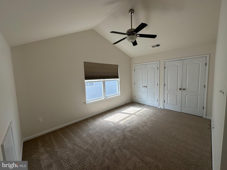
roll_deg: +1.8
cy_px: 85
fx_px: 92
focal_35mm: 14
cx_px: 114
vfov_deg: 85.7
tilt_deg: -5.6
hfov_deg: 102.1
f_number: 2.2
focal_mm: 2.22
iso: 50
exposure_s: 1/120
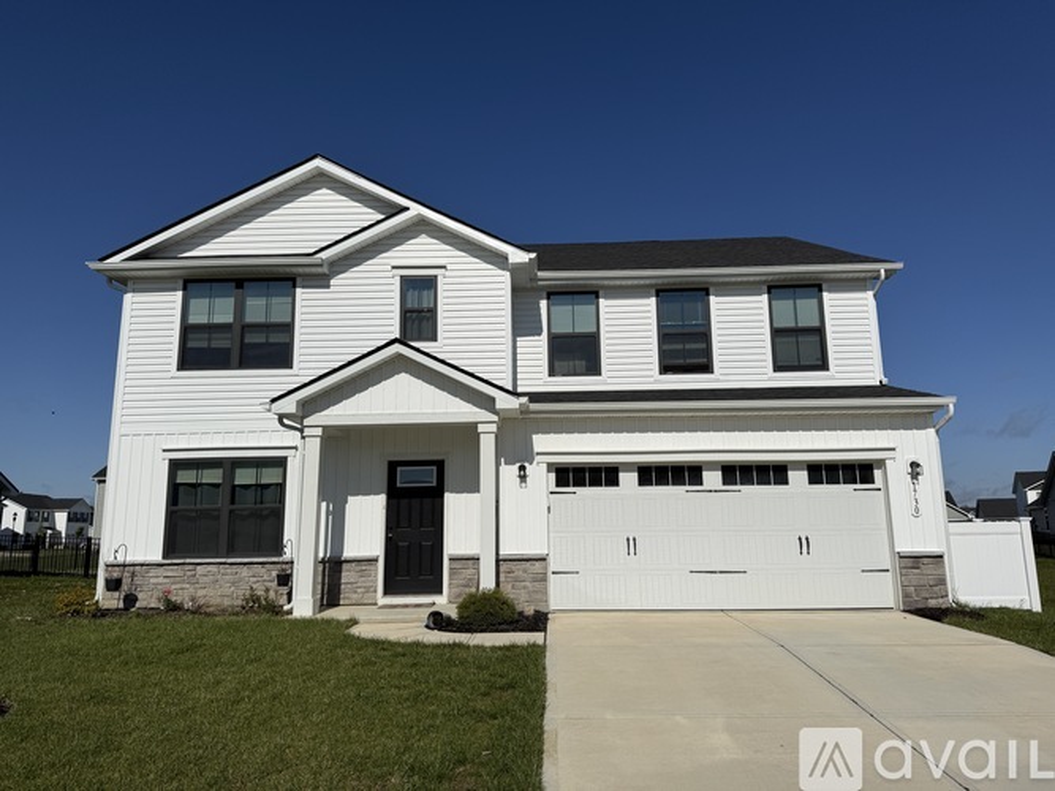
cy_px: 396
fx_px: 731
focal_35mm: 24
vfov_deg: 56.8
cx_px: 528
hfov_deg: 71.6
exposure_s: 1/14286
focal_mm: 6.76
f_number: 1.78
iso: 50
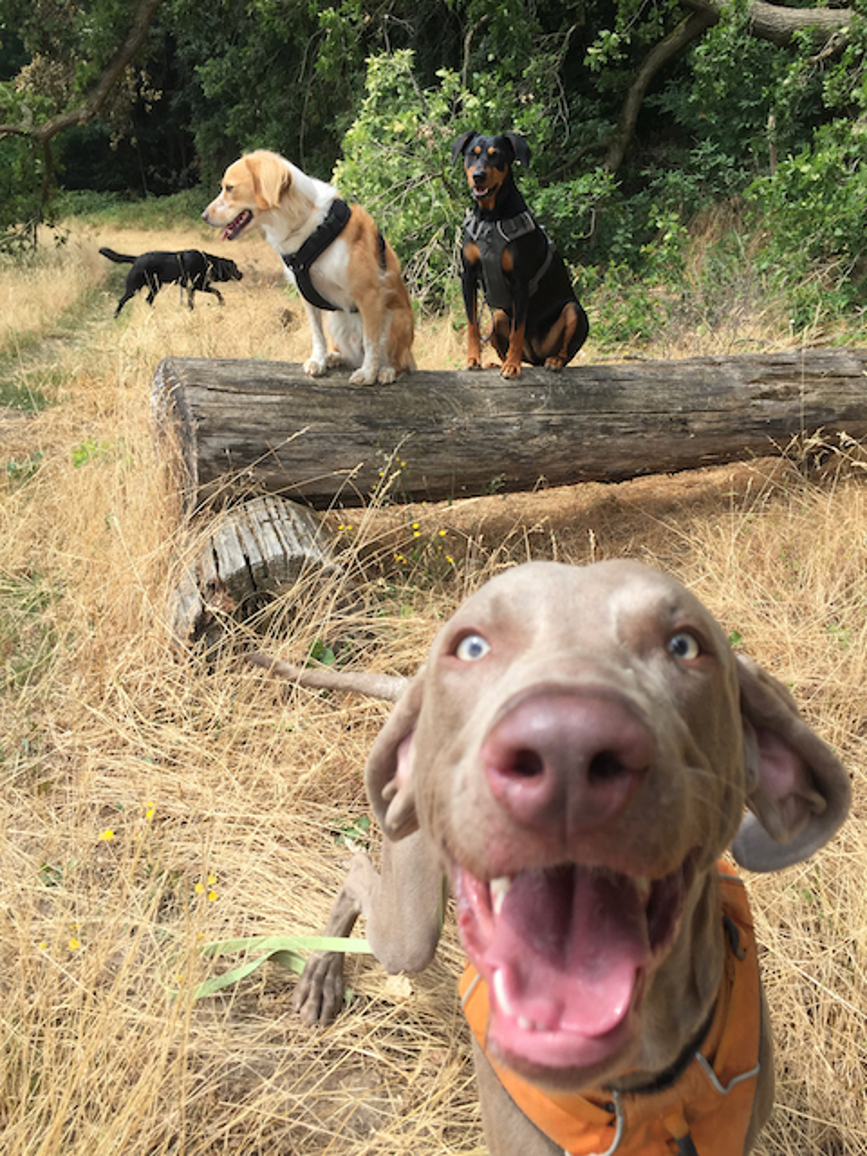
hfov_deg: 48.2
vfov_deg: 61.7
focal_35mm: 29
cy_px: 578
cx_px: 434
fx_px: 968
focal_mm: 4.15
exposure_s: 1/638
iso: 32
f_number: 2.2
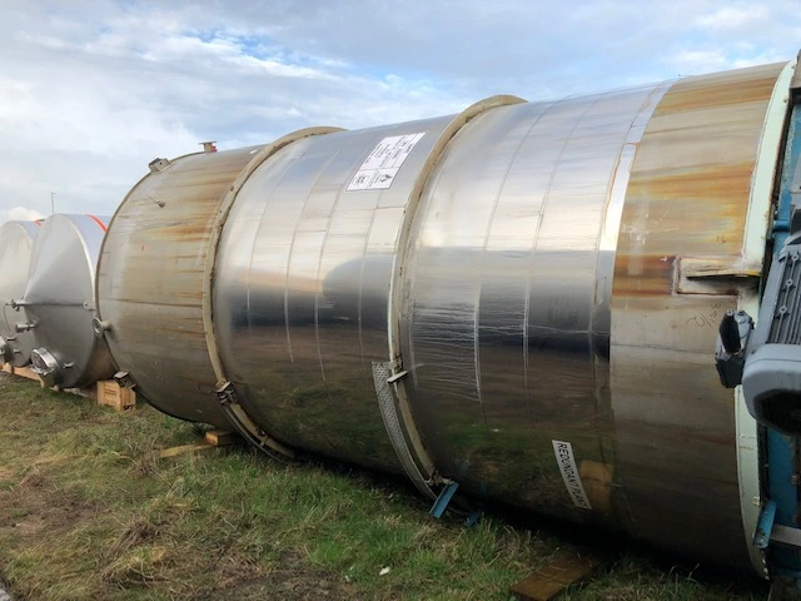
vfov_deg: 49.7
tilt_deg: -3.8
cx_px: 400
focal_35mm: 28
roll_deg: +1.9
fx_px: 648
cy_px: 300
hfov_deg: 63.4
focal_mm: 3.99
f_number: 1.8
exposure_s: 1/666
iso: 20
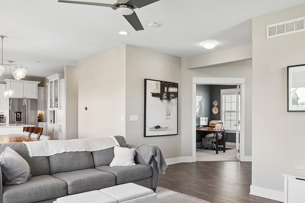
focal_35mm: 27
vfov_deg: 47.6
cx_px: 175
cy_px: 123
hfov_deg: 67.0
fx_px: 229
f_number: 9
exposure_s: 1/20
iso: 400
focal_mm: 16
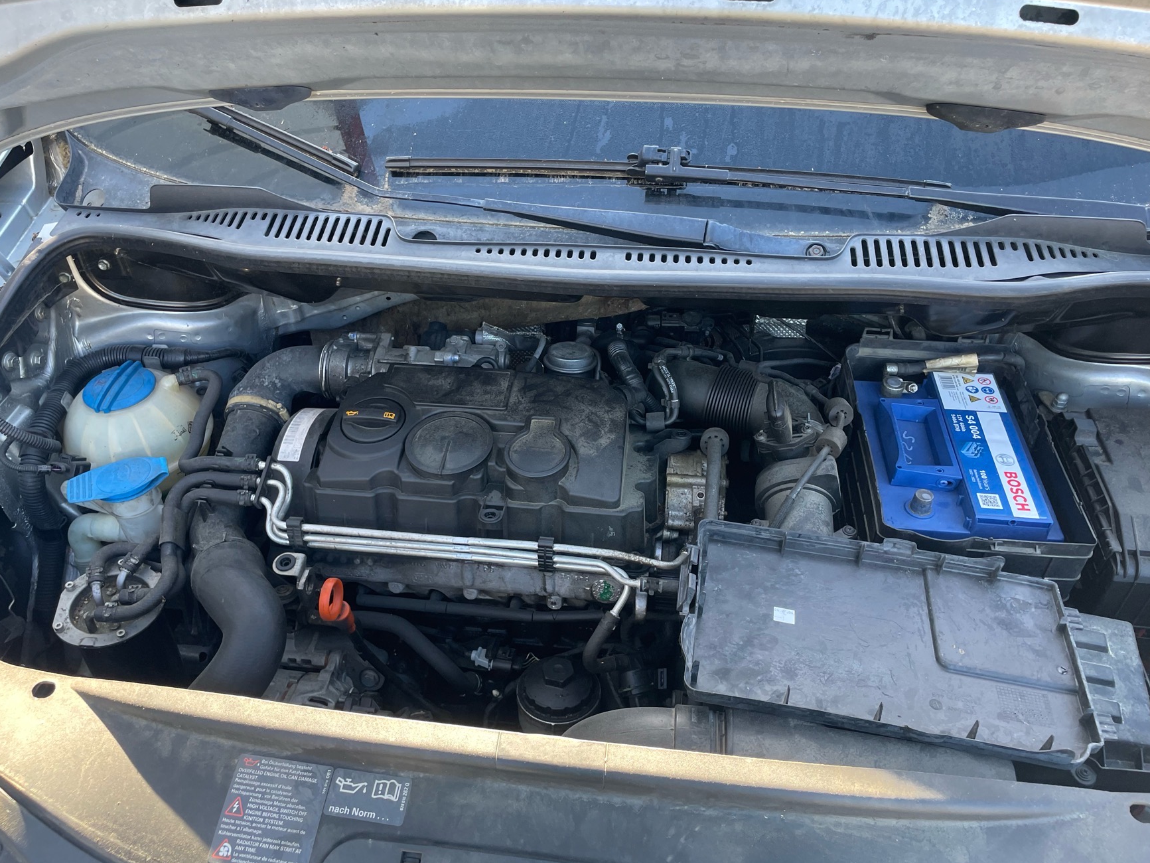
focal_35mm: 27
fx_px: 897
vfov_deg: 51.4
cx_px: 561
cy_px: 421
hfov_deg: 65.3
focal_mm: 4.2
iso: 100
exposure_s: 1/121
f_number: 1.6
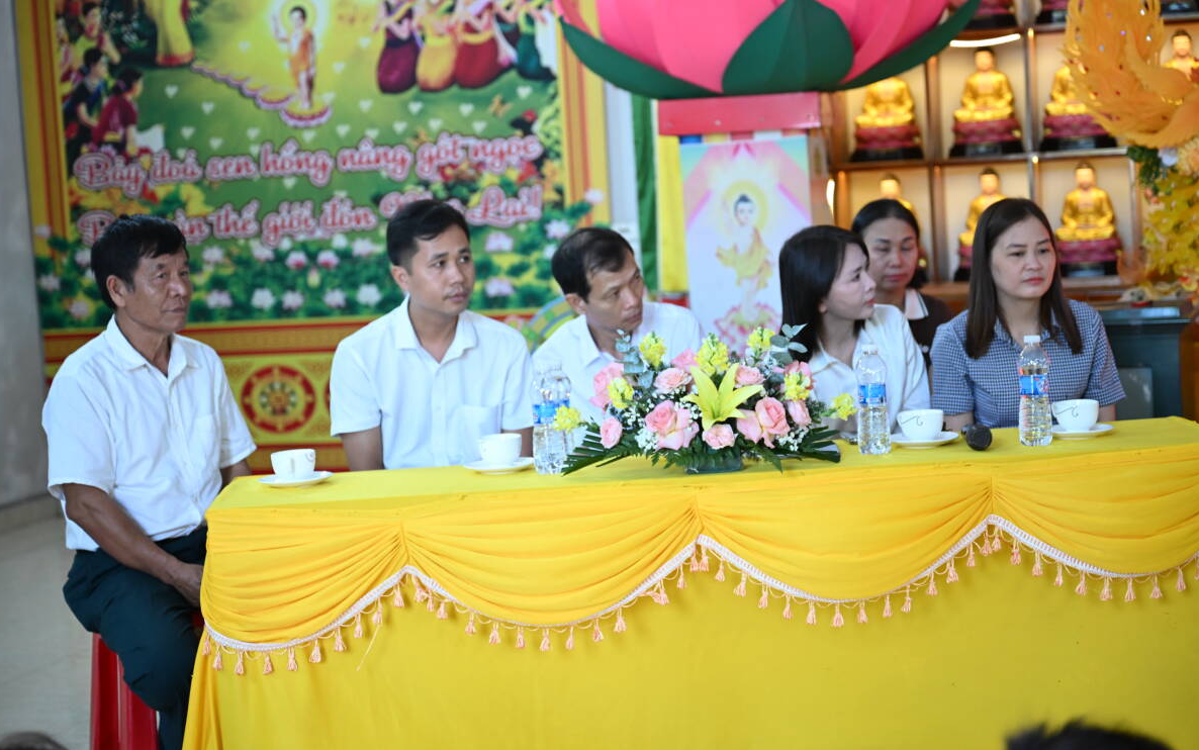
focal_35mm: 67
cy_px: 364
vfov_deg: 19.4
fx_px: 2190
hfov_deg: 30.6
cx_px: 594
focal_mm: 65
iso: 2500
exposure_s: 1/320
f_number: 2.8
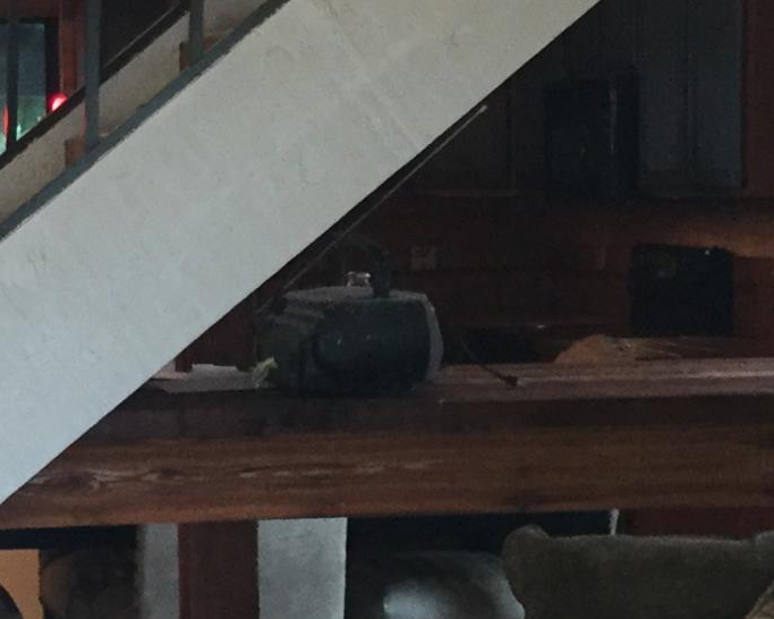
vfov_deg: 11.6
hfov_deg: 14.2
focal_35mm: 133
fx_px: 3046
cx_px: -60
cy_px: 402
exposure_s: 1/30
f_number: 2.4
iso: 100
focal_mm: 3.3
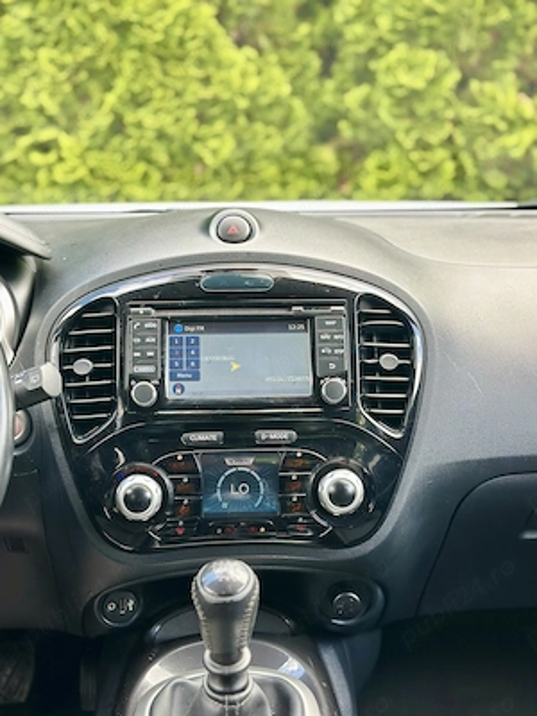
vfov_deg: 39.7
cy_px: 358
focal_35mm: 48
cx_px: 268
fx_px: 993
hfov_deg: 30.3
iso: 125
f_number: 1.78
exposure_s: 1/90
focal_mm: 6.86
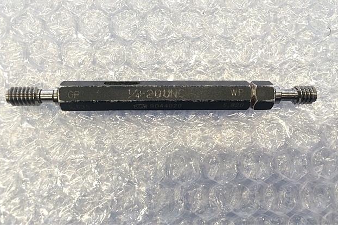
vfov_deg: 42.2
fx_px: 291
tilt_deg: -80.2
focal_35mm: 31
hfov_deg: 60.3
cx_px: 165
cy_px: 95
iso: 50
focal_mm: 4.15
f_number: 2.2
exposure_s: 1/30
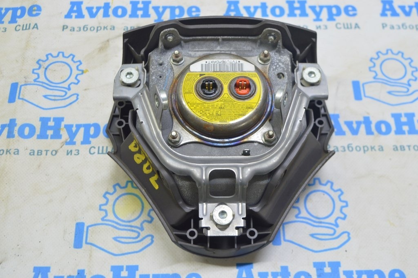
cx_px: 209
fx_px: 505
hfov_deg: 45.0
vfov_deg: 30.8
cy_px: 139
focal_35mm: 44
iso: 400
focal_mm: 29
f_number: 5.6
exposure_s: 1/20
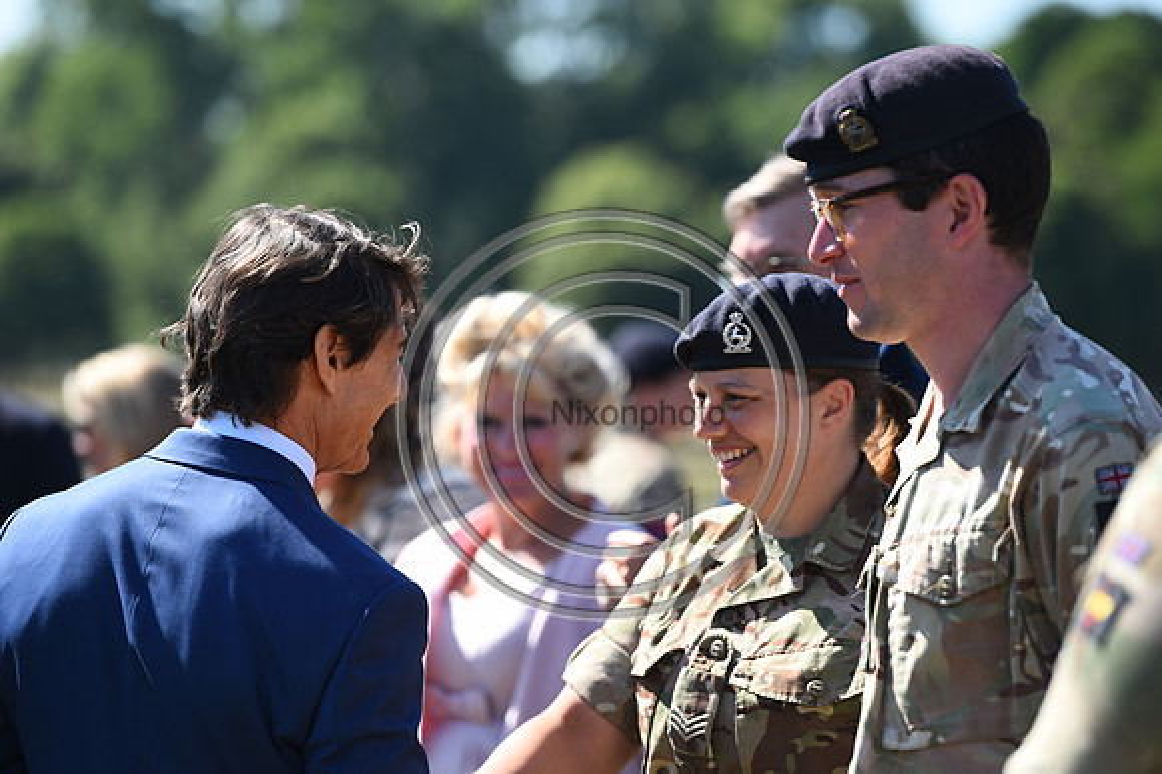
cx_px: 581
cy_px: 387
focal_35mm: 185
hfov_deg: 11.1
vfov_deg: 7.4
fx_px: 5968
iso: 220
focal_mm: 185
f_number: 4
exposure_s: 1/1250
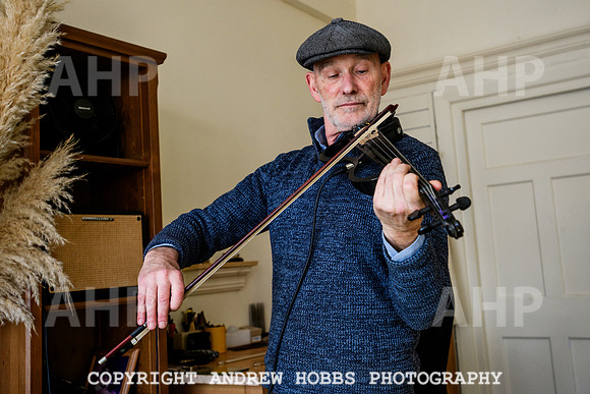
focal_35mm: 42
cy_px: 184
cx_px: 333
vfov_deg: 31.9
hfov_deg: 46.3
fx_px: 689
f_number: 3.5
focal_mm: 35
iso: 800
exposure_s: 1/400
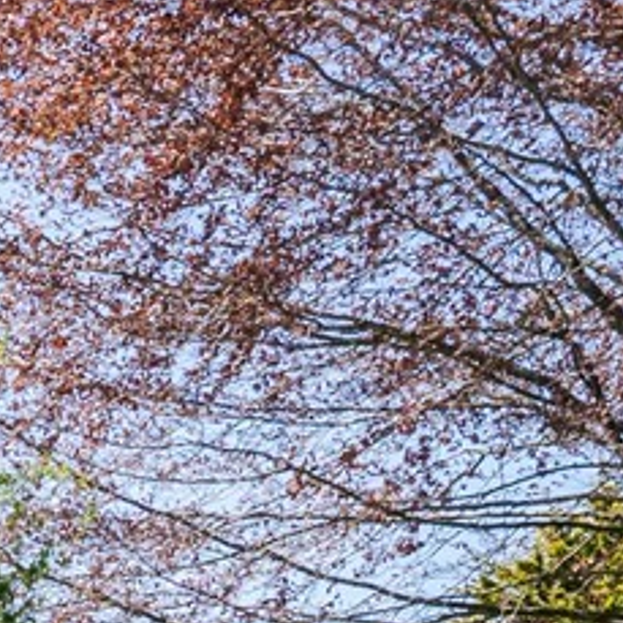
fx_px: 4235
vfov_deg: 7.8
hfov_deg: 6.9
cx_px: -1661
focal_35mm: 208
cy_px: 1500
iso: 250
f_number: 7.1
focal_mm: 33
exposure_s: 1/2000
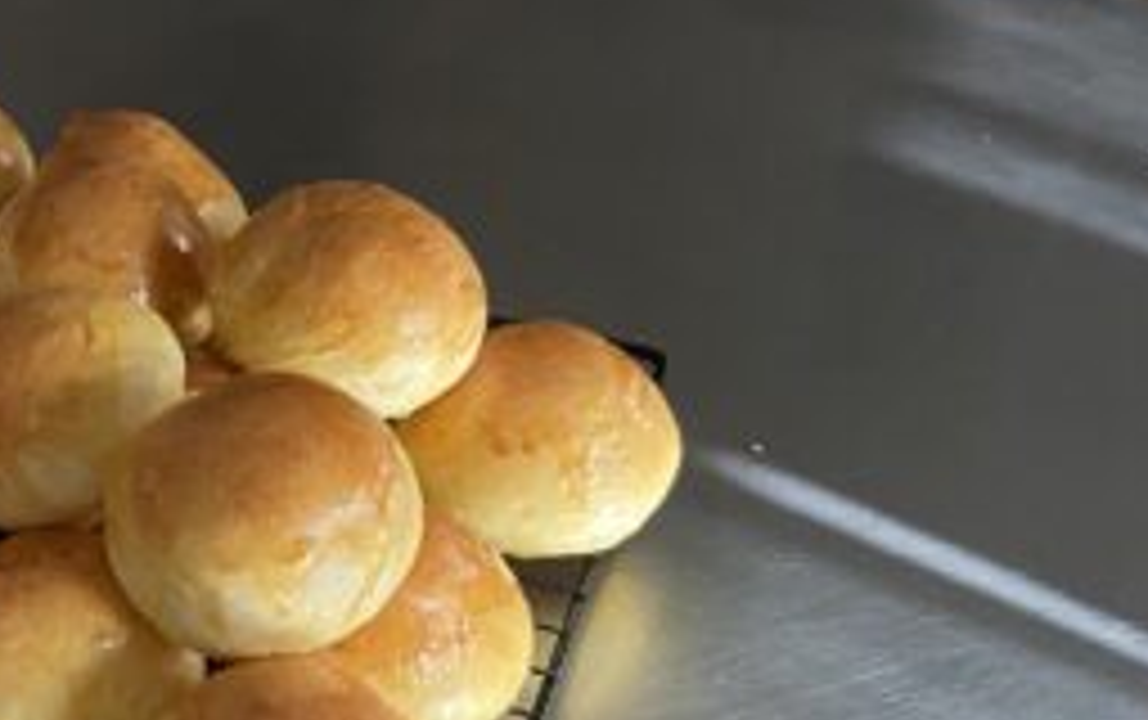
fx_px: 2255
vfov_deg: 18.1
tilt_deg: -37.1
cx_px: -281
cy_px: 441
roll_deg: +5.6
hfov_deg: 25.3
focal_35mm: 72
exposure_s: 1/60
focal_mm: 4.25
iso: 160
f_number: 1.8
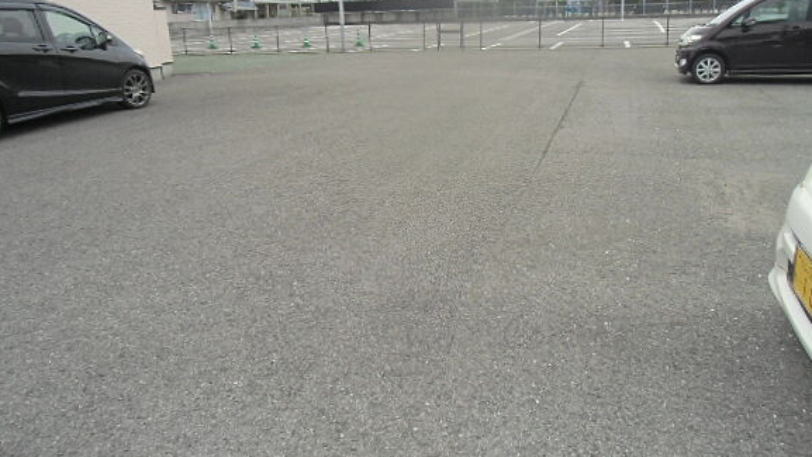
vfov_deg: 40.0
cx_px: 446
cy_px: 183
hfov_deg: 65.9
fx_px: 625
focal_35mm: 29
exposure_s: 1/125
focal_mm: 4.24
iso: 64
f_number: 3
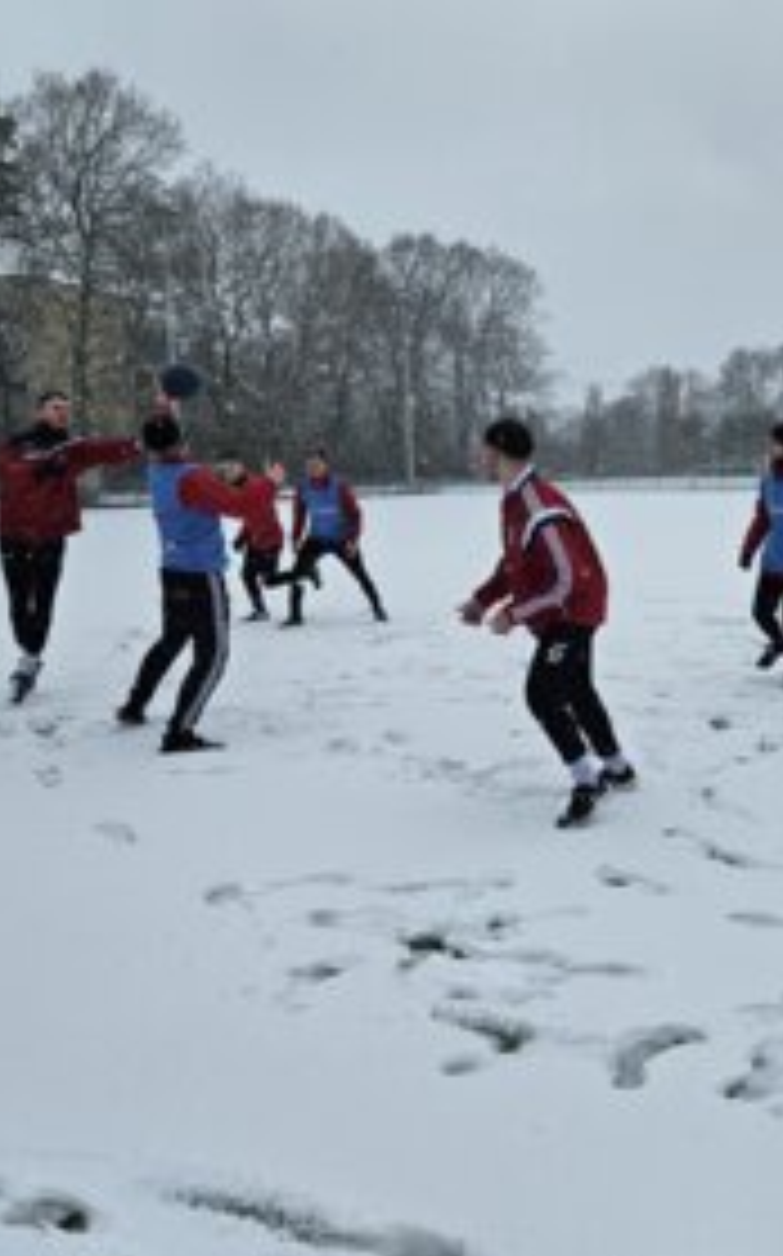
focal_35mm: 35
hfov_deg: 35.3
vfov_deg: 55.4
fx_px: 1197
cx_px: 608
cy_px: 635
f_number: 1.8
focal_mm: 5.4
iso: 25
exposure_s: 1/628
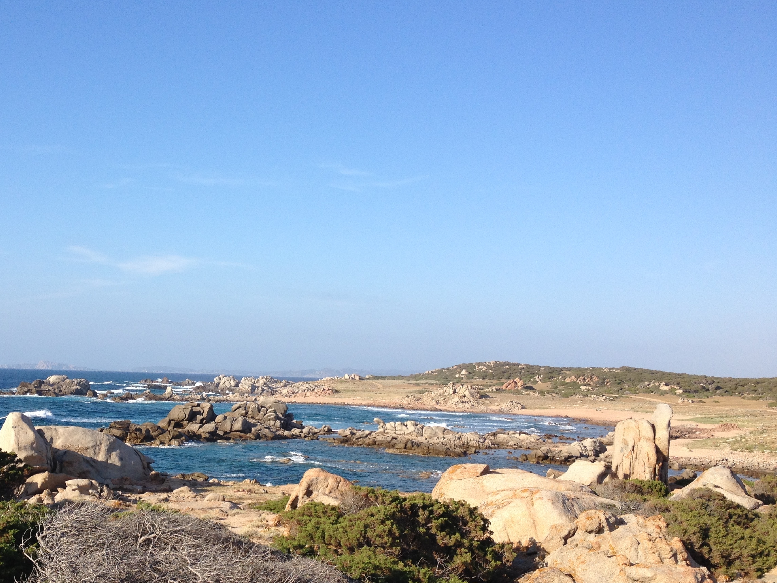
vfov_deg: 29.1
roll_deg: -0.8
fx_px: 1122
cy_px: 332
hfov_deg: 37.5
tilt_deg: +0.3
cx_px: 228
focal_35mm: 50
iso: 50
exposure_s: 1/1346
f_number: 2.4
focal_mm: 4.28
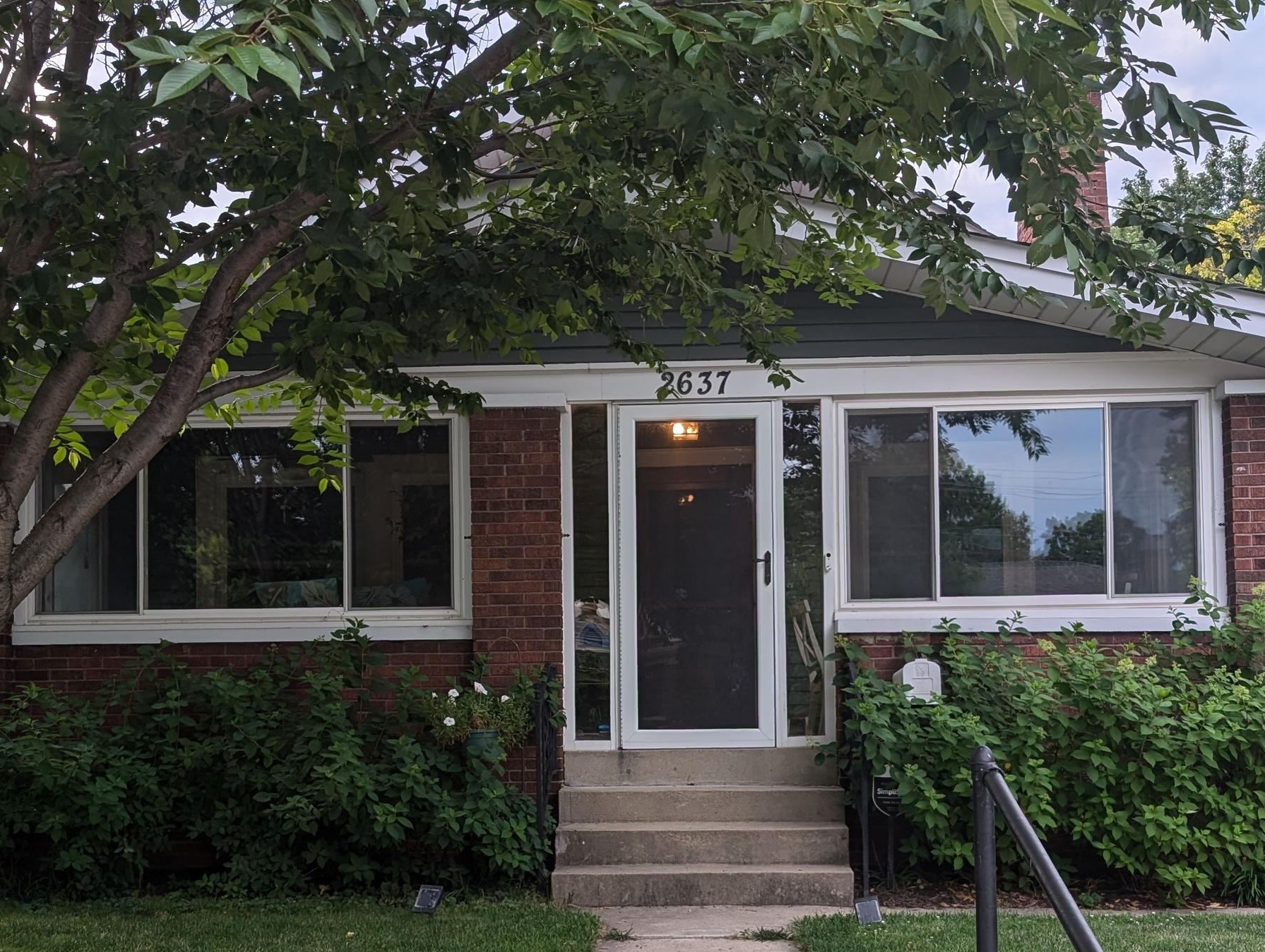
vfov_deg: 34.6
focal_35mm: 41
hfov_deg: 45.7
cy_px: 699
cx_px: 597
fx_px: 1501
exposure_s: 1/58.1
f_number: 1.68
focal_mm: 6.9
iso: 18
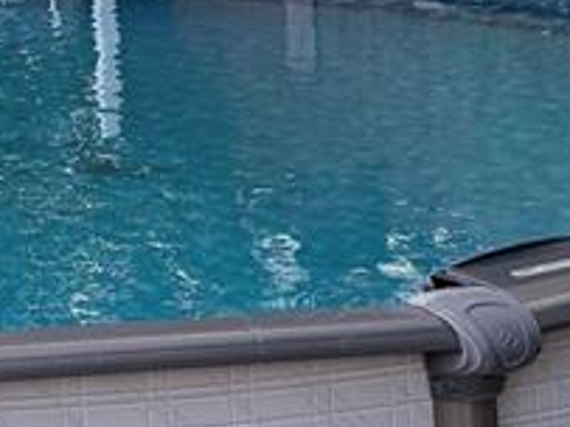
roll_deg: +2.9
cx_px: -154
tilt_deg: +2.4
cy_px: -421
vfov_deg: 11.1
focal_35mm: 121
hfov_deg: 15.6
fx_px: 1991
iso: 100
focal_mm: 6.76
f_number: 1.78
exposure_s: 1/849
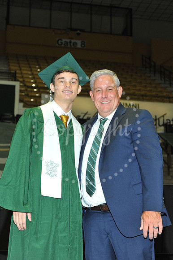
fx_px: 346
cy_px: 130
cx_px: 86
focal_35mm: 48
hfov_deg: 28.0
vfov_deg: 41.1
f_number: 6.3
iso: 1600
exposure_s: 1/80
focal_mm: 48
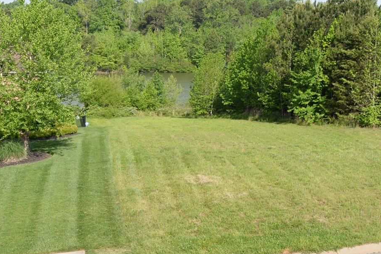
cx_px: 399
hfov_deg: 33.1
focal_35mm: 54
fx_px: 572
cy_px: 53
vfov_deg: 24.7
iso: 100
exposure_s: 1/200
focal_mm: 24
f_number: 8
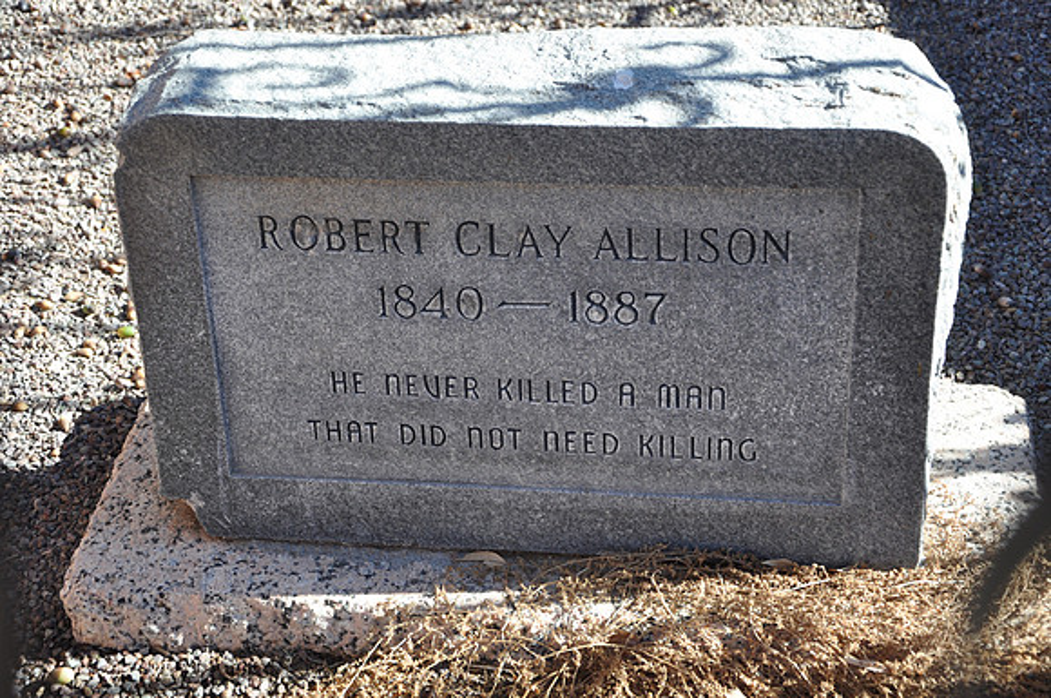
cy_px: 349
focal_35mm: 63
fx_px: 1837
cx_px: 526
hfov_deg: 31.9
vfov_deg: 21.5
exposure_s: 1/125
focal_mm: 42
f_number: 5.6
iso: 360
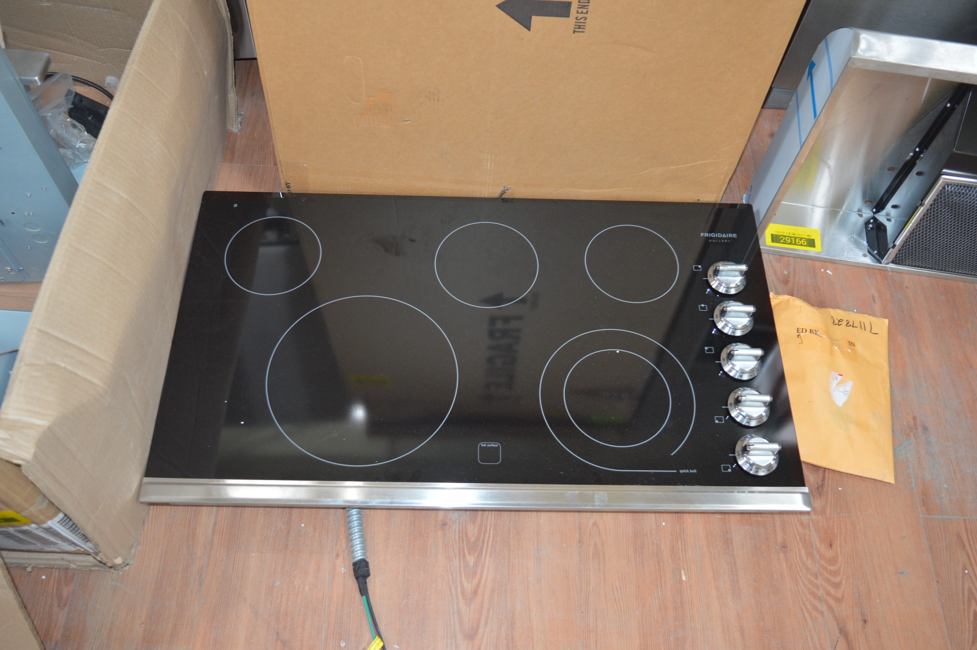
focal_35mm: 33
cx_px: 488
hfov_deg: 57.3
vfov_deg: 39.9
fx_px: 895
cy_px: 325
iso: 400
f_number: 4
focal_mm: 22
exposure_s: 1/60
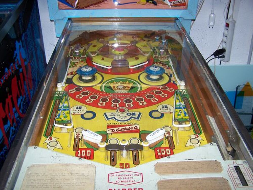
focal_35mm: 38
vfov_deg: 37.7
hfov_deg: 49.0
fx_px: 278
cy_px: 95
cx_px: 126
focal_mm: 6.3
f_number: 2.8
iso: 80
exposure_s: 1/60
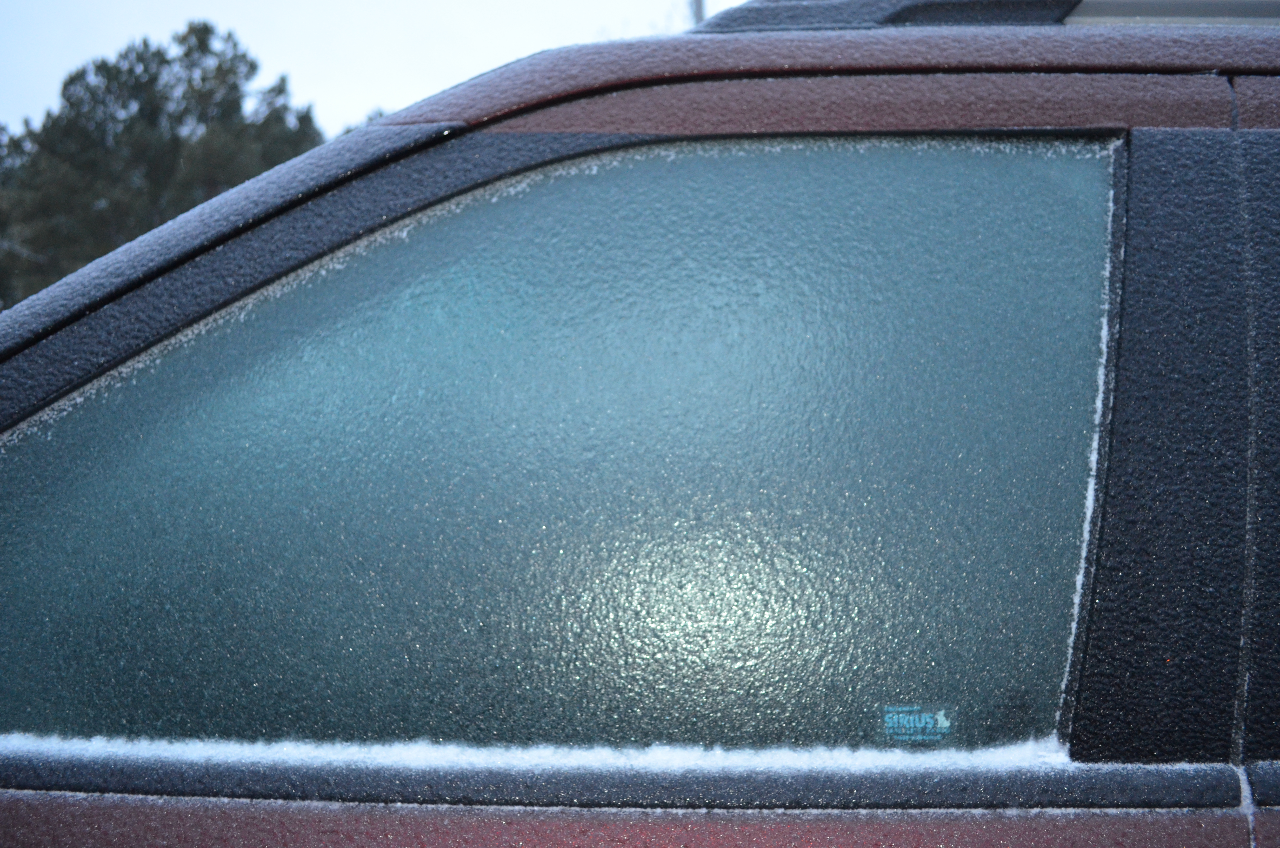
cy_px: 424
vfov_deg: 43.4
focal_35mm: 30
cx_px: 640
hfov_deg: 62.0
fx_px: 1064
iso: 2200
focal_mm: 20
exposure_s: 1/60
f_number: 3.8
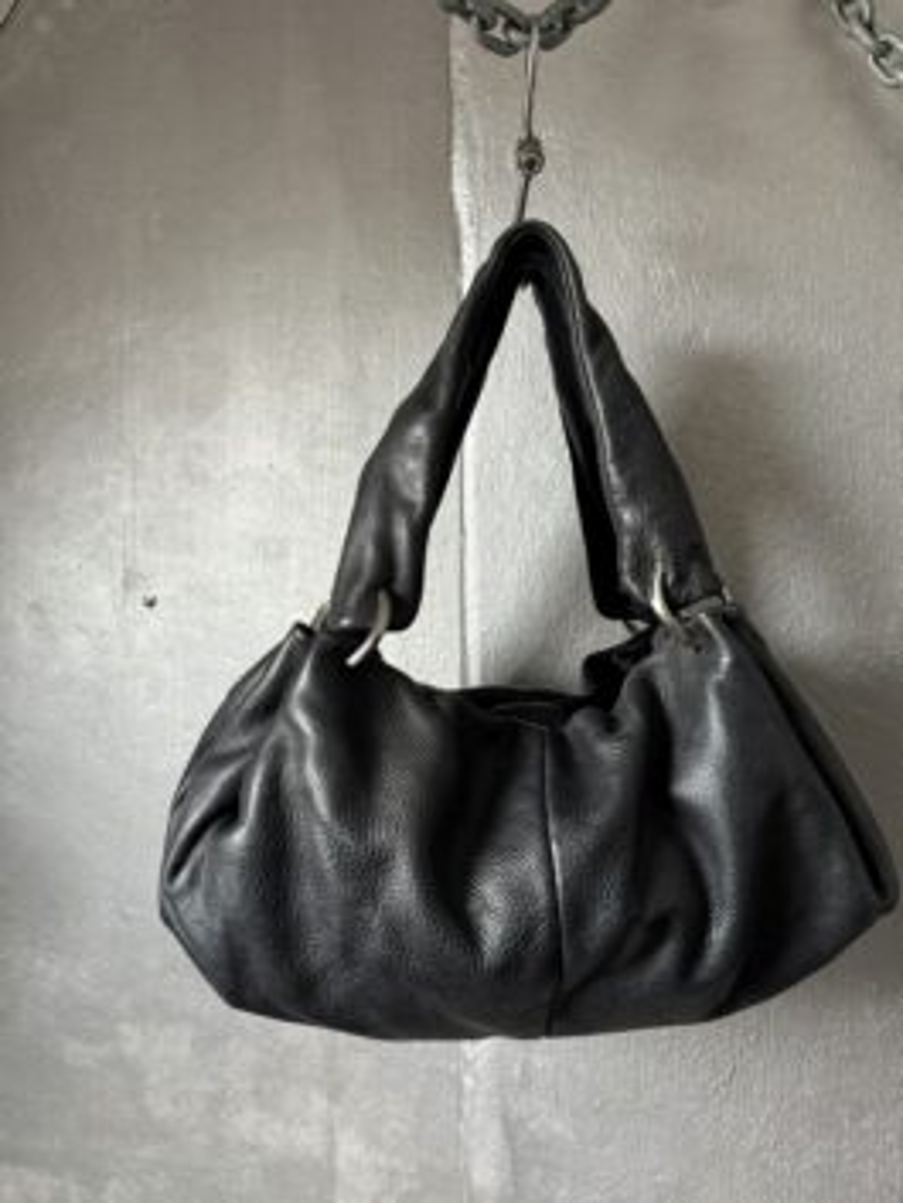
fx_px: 834
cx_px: 452
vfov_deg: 71.6
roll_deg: -1.4
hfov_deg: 56.8
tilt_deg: -1.3
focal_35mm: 24
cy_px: 602
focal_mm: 6.76
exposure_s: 1/60
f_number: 1.78
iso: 500
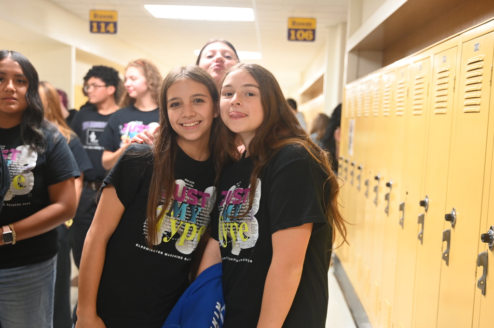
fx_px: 494
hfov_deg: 53.2
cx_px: 247
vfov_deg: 36.8
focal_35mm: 36
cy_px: 164
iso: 2000
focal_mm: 36
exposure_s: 1/125
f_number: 2.8
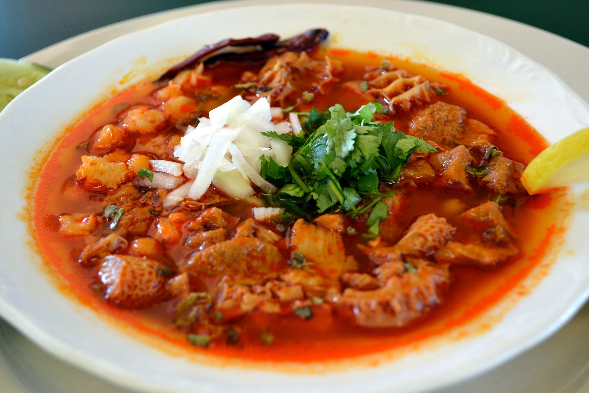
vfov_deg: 25.8
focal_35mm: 52
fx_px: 859
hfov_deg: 37.9
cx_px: 294
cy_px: 196
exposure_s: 1/50
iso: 200
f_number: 5
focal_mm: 35
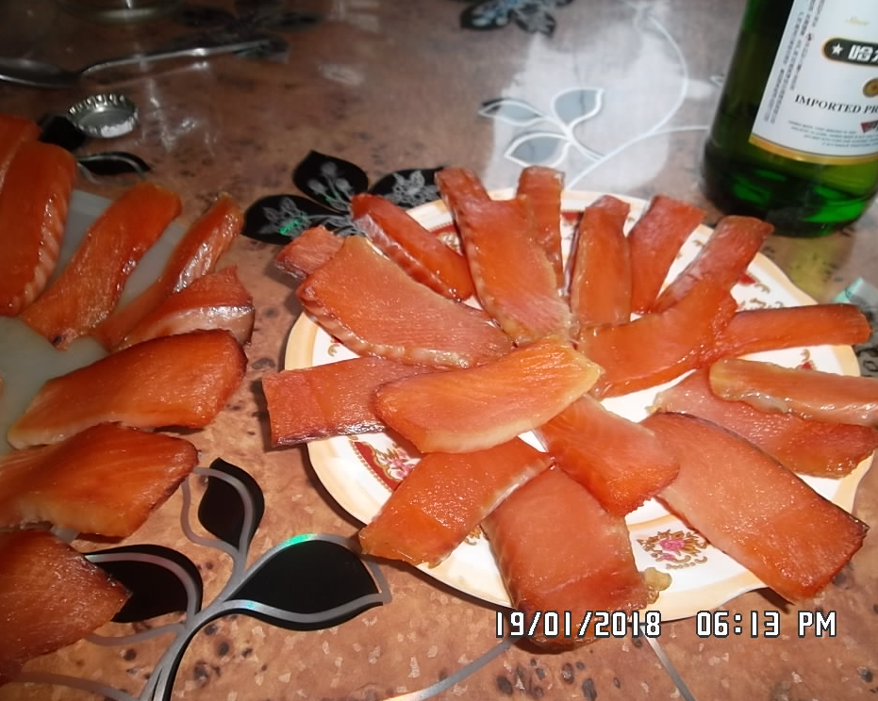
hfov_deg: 60.4
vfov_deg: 49.9
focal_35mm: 29
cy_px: 343
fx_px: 753
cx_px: 473
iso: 100
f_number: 3.5
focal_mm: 4.9
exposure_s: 1/15
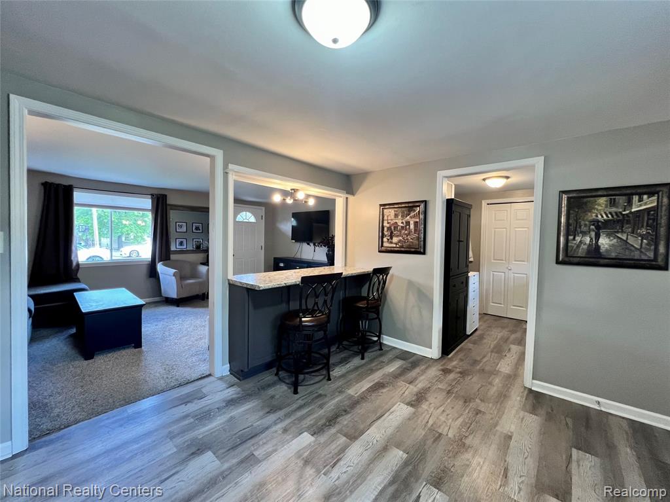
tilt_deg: -3.8
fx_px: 251
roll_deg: -0.5
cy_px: 251
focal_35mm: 13
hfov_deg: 106.2
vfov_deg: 89.9
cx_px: 335
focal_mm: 1.57
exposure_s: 1/60
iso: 250
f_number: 1.8
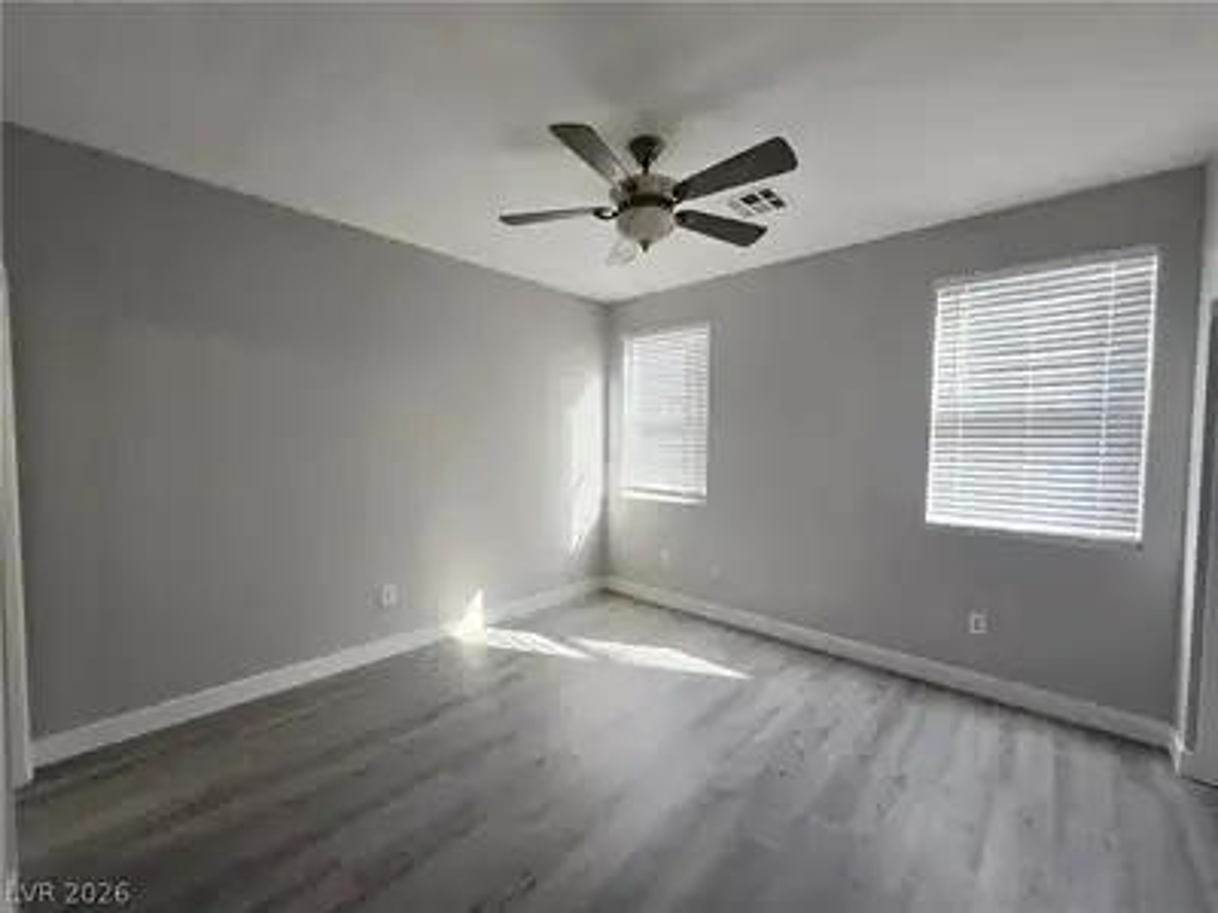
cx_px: 609
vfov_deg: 89.9
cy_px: 456
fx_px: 457
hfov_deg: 106.2
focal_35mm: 13
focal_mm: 2.2
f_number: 2.2
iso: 160
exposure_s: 1/100
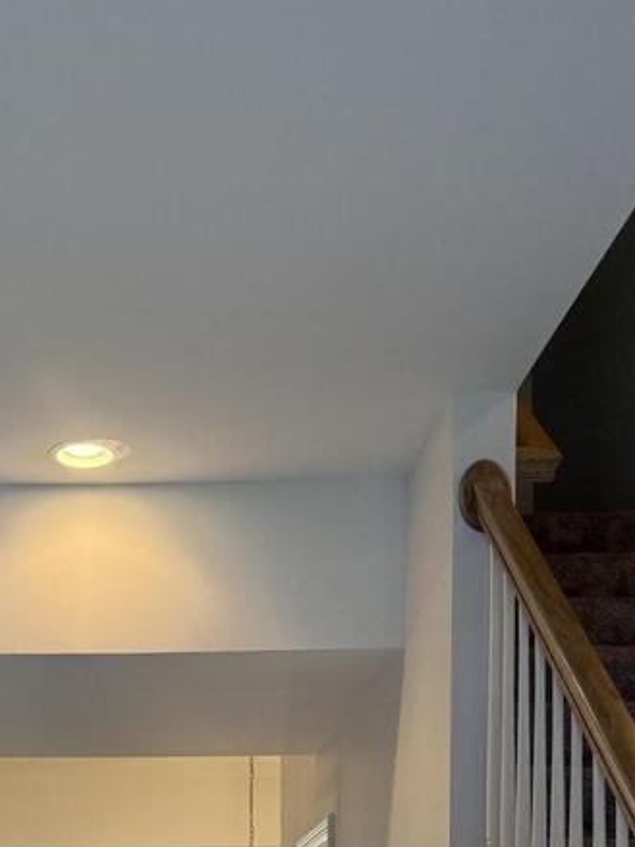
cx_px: 122
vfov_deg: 30.0
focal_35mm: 56
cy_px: 980
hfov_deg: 25.6
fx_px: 1370
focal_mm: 6.76
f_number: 1.78
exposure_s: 1/134
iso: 160
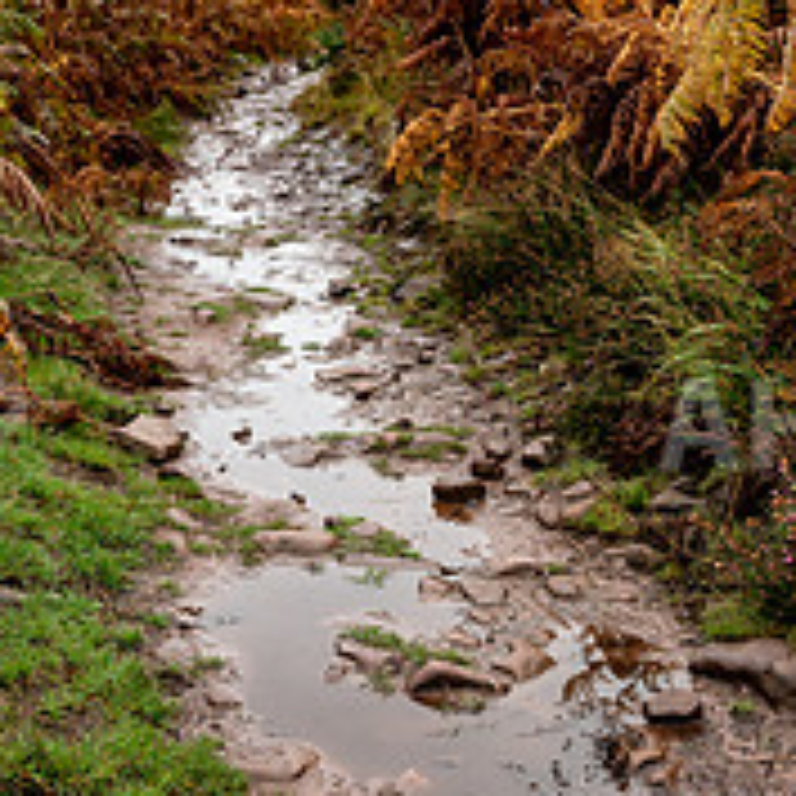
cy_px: 139
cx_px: 342
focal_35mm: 52
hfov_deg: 32.7
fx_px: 1353
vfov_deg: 31.8
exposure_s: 1/200
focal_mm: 24
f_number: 5.6
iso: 72
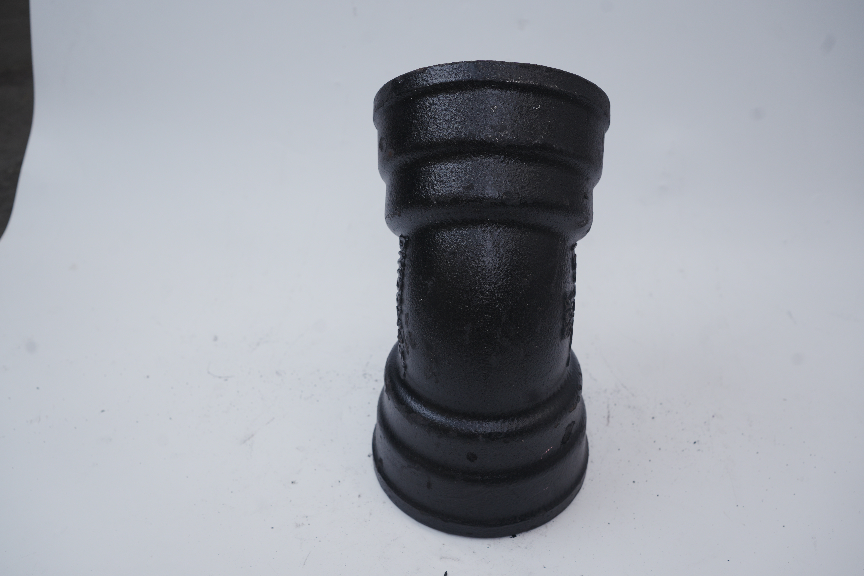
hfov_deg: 53.1
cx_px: 431
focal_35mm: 36
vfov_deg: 36.9
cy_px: 288
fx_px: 864
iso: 125
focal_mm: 35
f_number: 5.6
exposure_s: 1/125
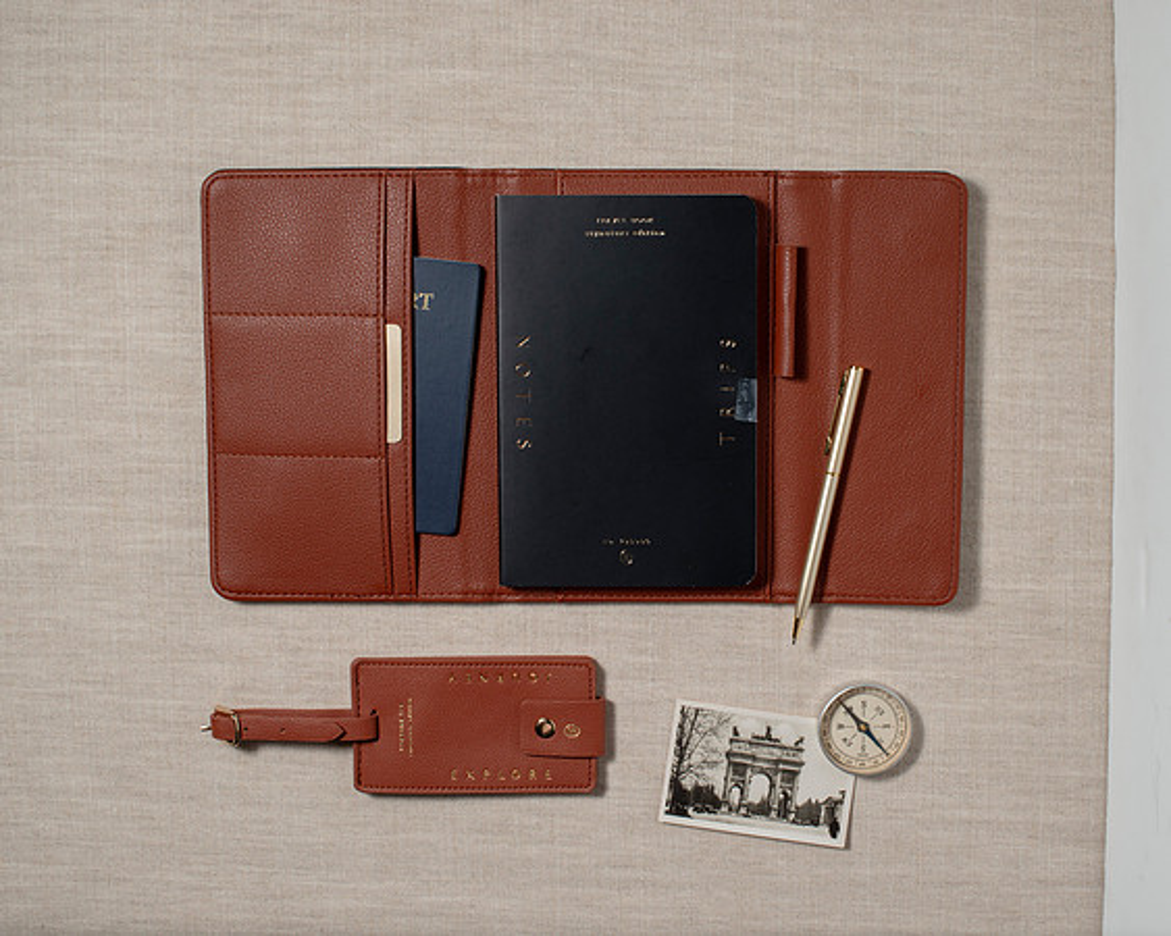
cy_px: 469
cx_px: 703
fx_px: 1966
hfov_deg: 33.1
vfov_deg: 26.8
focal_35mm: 57
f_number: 11
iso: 200
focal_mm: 50
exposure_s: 1/250
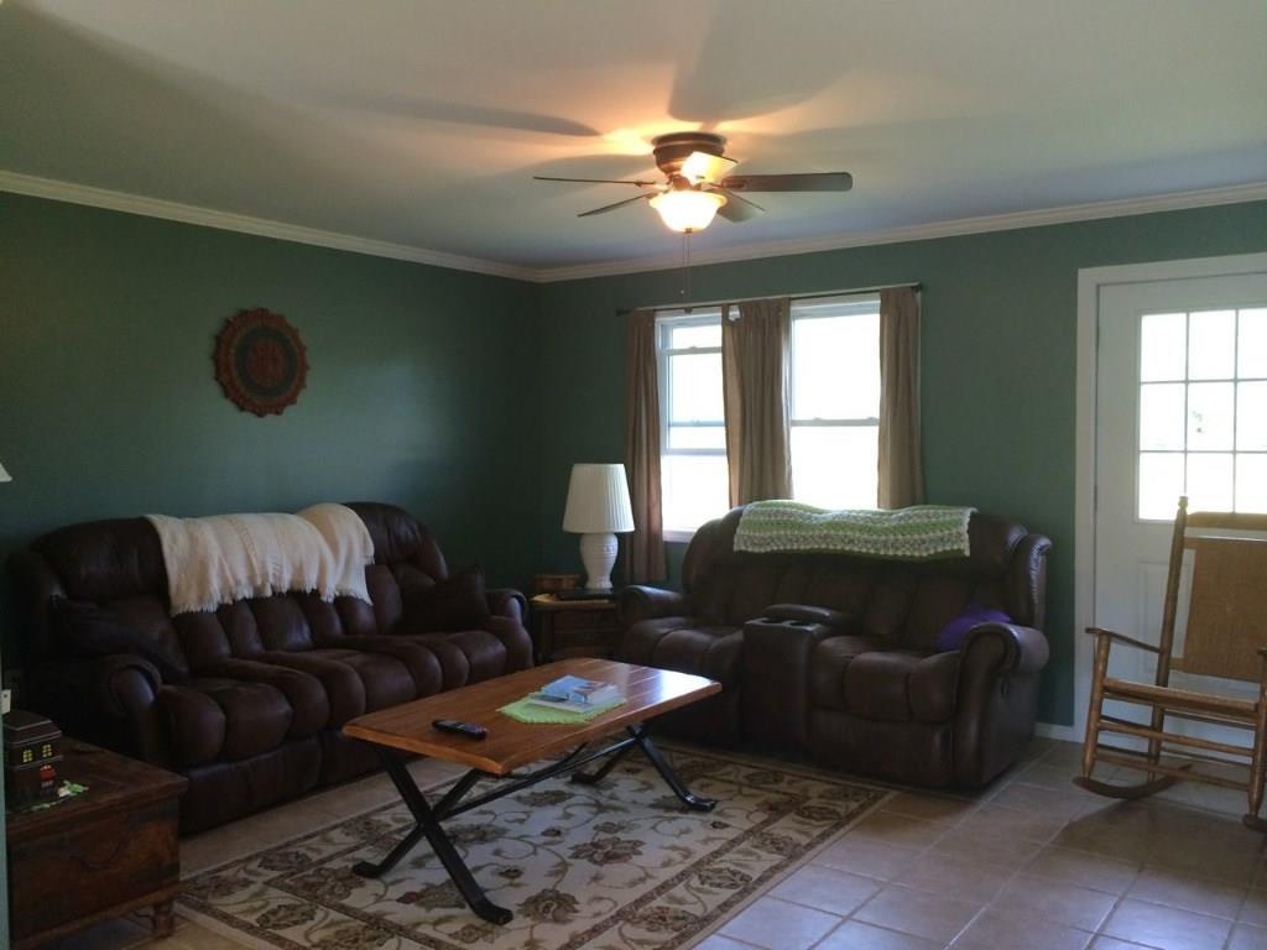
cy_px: 475
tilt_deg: -3.2
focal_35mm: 29
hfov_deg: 61.7
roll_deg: +0.3
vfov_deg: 48.2
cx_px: 634
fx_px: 1061
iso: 64
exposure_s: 1/30
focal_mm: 4.15
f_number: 2.2
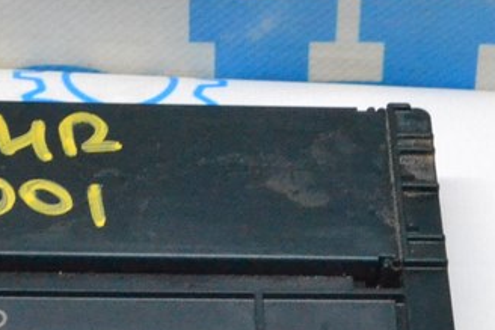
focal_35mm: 234
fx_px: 3219
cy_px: 234
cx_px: 160
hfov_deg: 8.8
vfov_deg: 5.9
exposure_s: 1/100
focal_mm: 50
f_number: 13
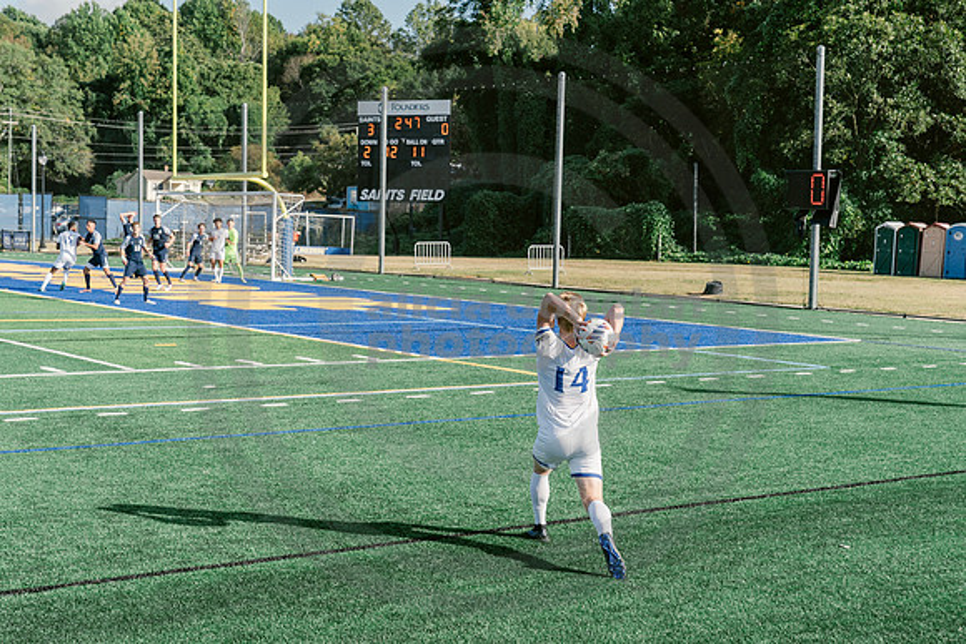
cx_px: 483
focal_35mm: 56
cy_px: 322
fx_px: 1503
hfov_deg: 35.6
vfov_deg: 24.2
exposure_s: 1/2500
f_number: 5.6
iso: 640
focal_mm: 56
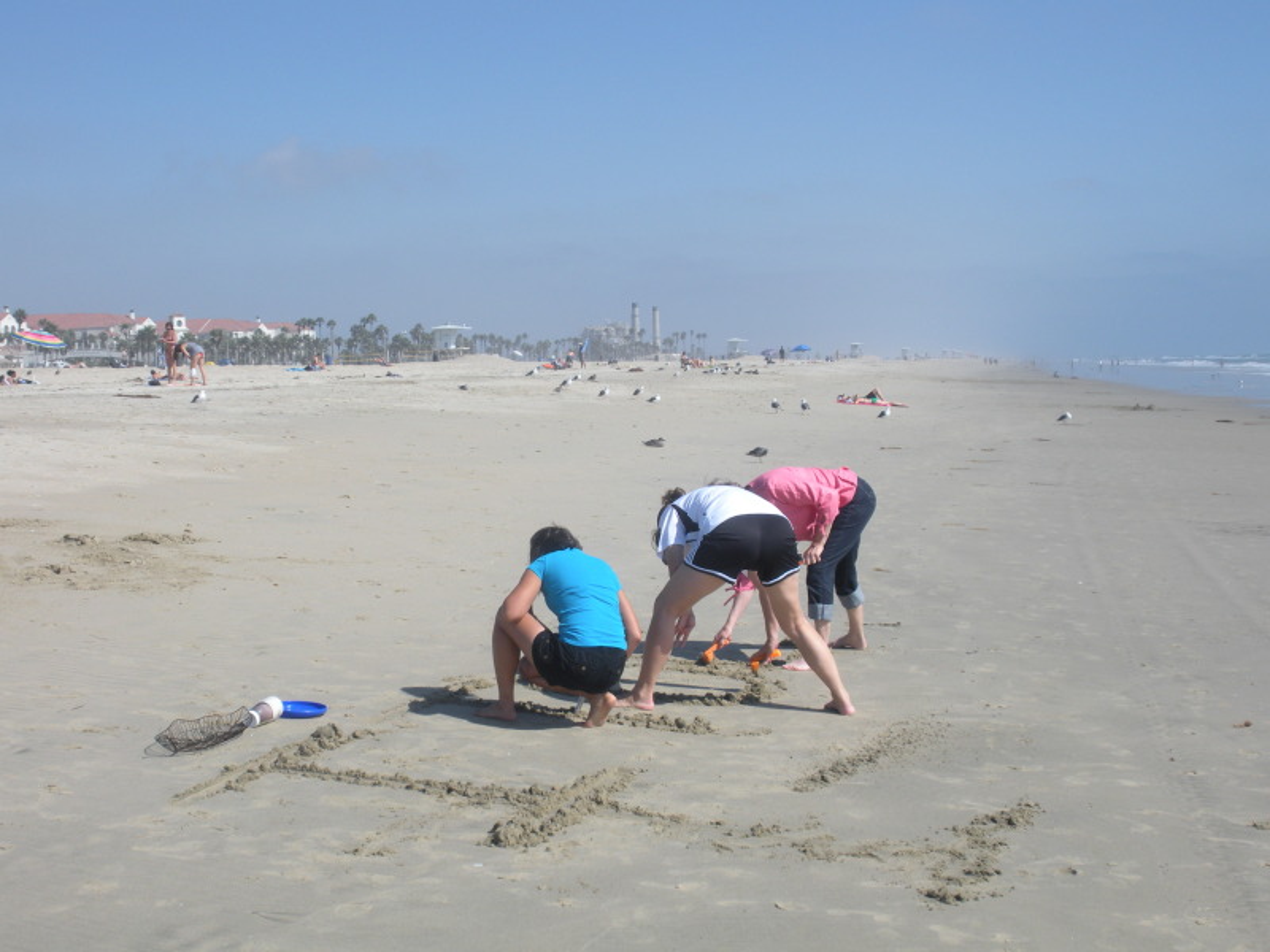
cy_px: 476
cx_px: 635
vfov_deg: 28.0
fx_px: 1908
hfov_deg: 36.8
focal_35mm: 52
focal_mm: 9.1
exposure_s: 1/552
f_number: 4.4
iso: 64
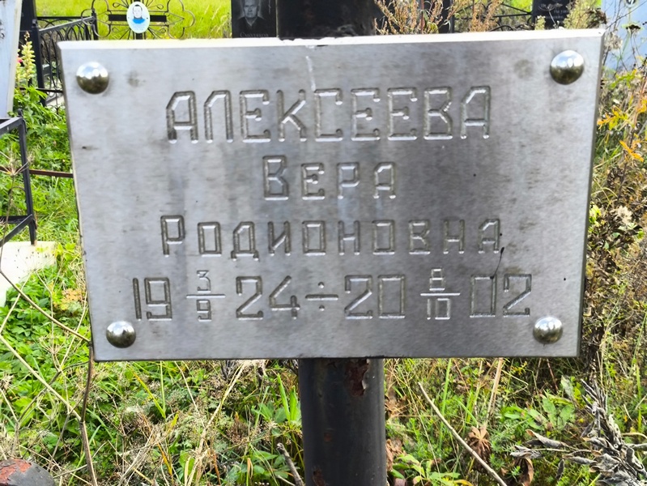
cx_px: 324
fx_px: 935
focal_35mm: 50
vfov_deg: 29.1
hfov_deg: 38.2
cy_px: 243
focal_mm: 4.71
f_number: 1.7
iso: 50
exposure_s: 1/165
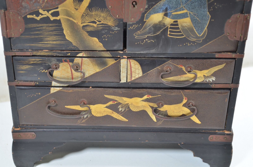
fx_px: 505
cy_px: 84
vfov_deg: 18.8
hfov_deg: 28.1
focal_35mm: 72
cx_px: 126
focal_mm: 48
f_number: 5.6
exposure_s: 1/13
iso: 100
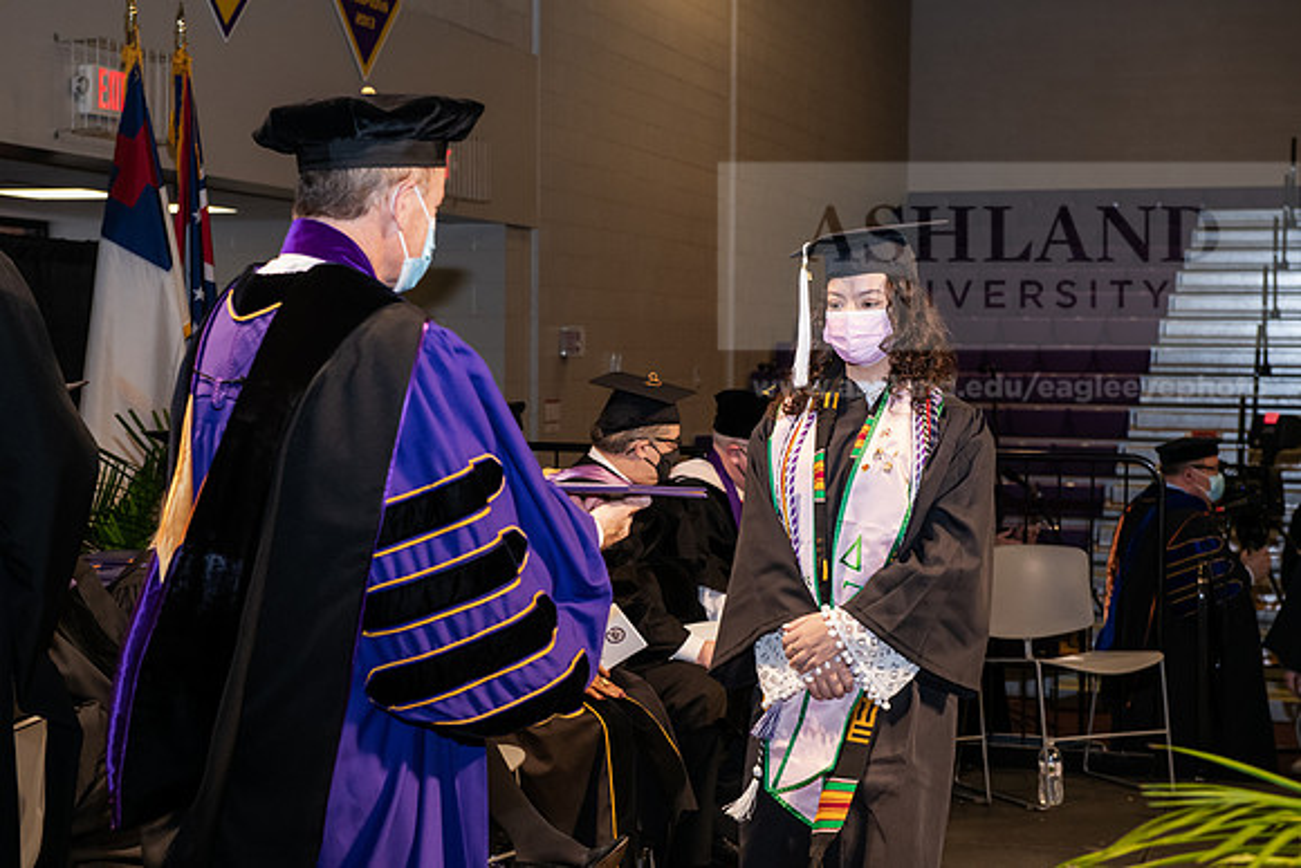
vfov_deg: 20.6
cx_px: 650
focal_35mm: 66
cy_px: 434
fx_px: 2386
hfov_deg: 30.5
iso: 1600
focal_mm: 66
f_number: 6.3
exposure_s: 1/200
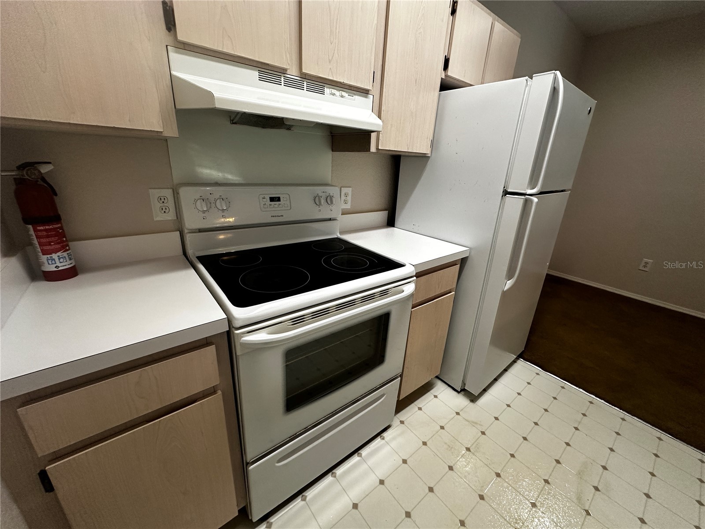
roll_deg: -3.3
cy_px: 264
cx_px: 352
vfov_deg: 85.7
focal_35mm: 14
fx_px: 285
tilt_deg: -19.9
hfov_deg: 102.1
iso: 200
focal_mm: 2.22
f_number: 2.2
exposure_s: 1/120
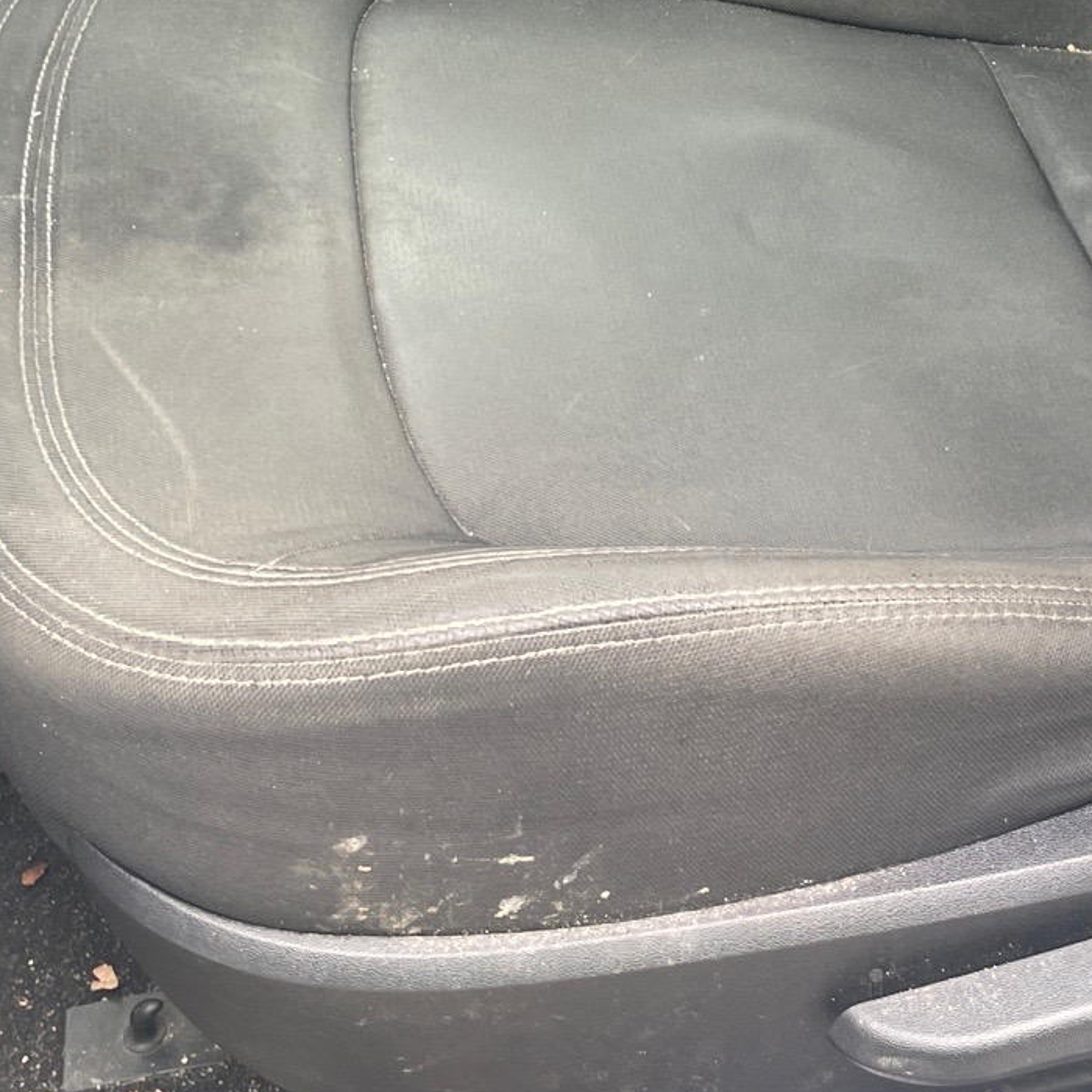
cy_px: 53
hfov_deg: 27.1
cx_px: 760
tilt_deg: -34.6
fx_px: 2248
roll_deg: +1.9
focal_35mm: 63
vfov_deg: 26.2
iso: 50
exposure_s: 1/121
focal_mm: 4.2
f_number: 1.6
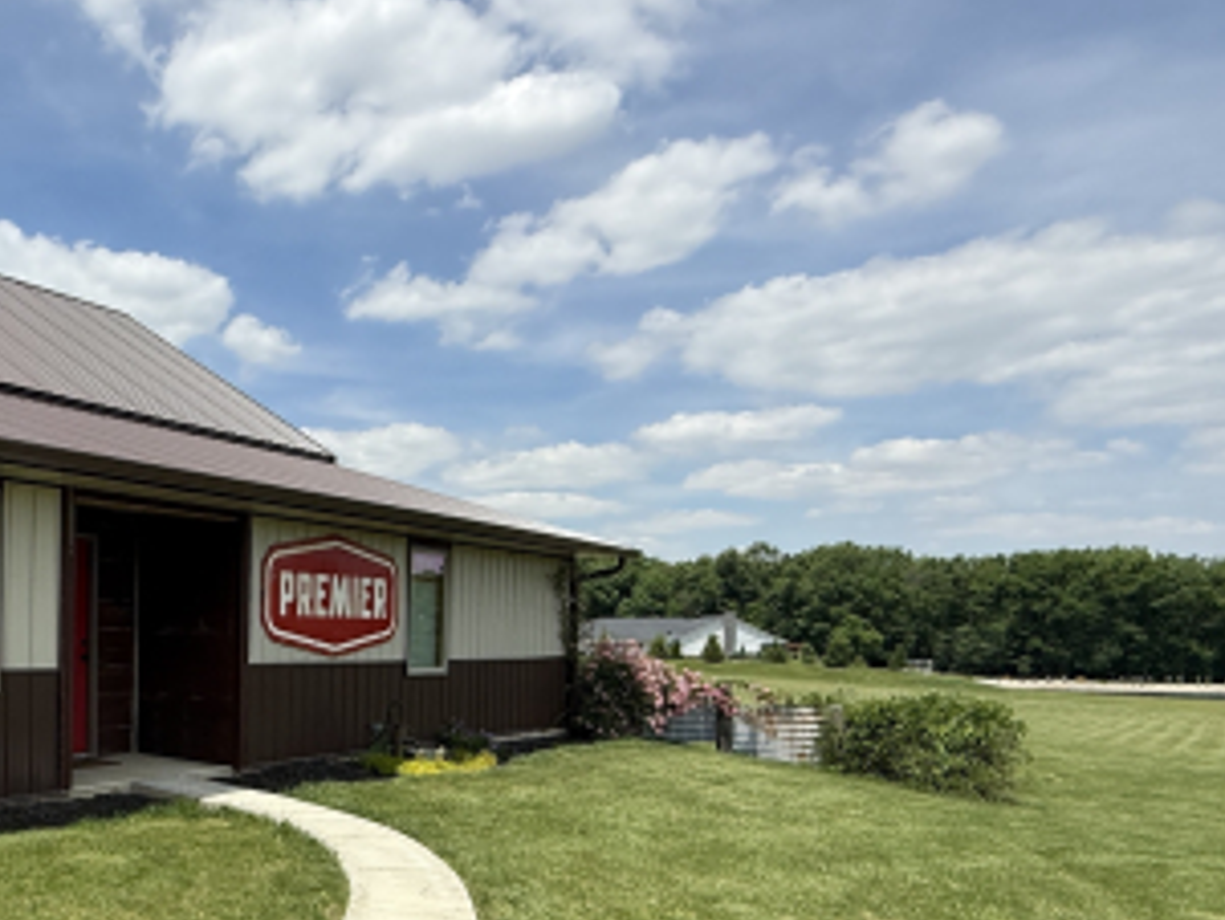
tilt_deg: -1.0
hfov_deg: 51.4
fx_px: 1097
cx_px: 120
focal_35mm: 31
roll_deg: -0.7
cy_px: 672
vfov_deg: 44.2
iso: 50
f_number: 2.2
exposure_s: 1/1745
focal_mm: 2.22
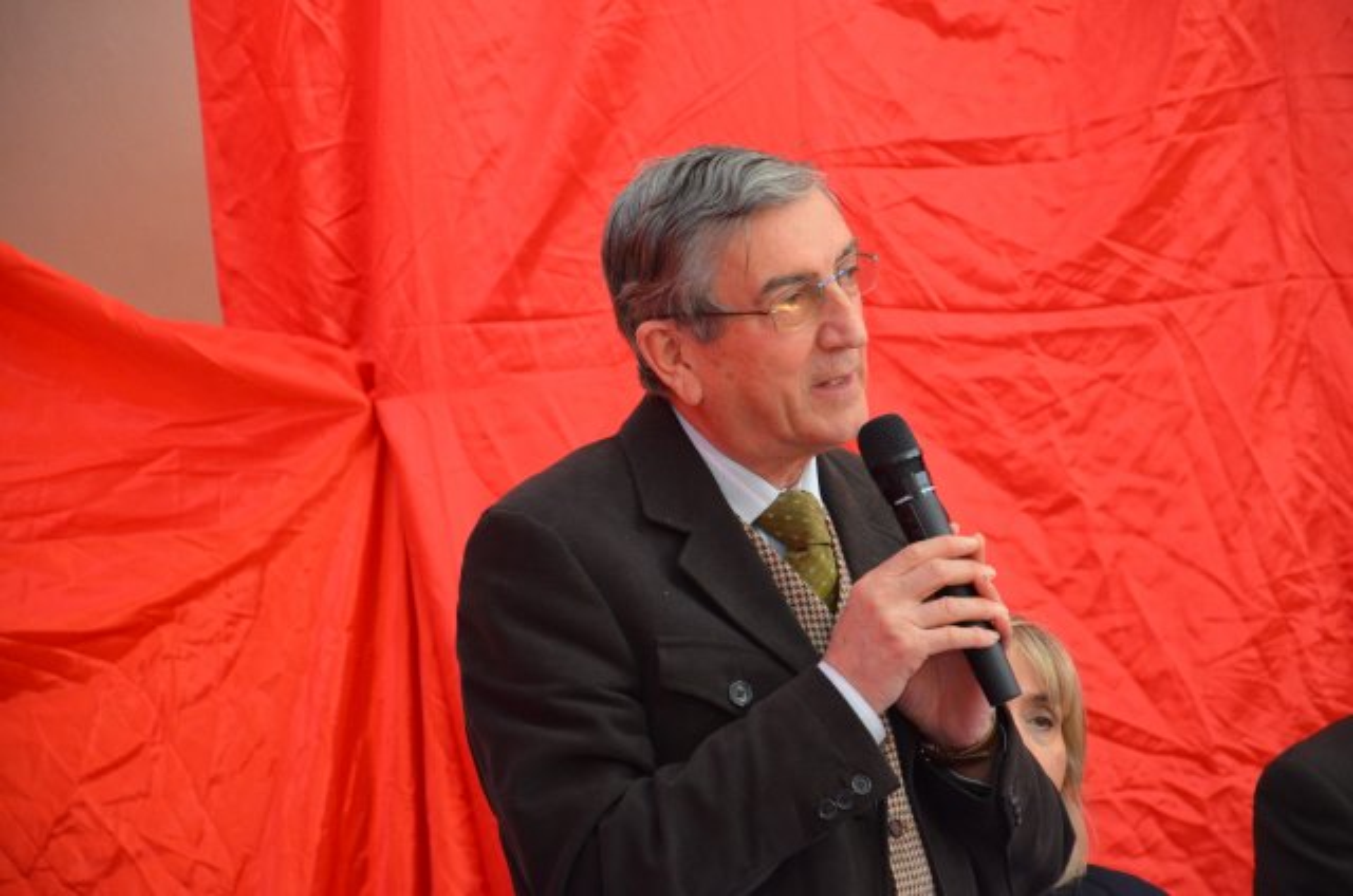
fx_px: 5908
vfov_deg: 8.7
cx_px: 676
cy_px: 448
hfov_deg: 13.1
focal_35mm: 158
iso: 2000
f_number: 5.6
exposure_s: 1/60
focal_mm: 105
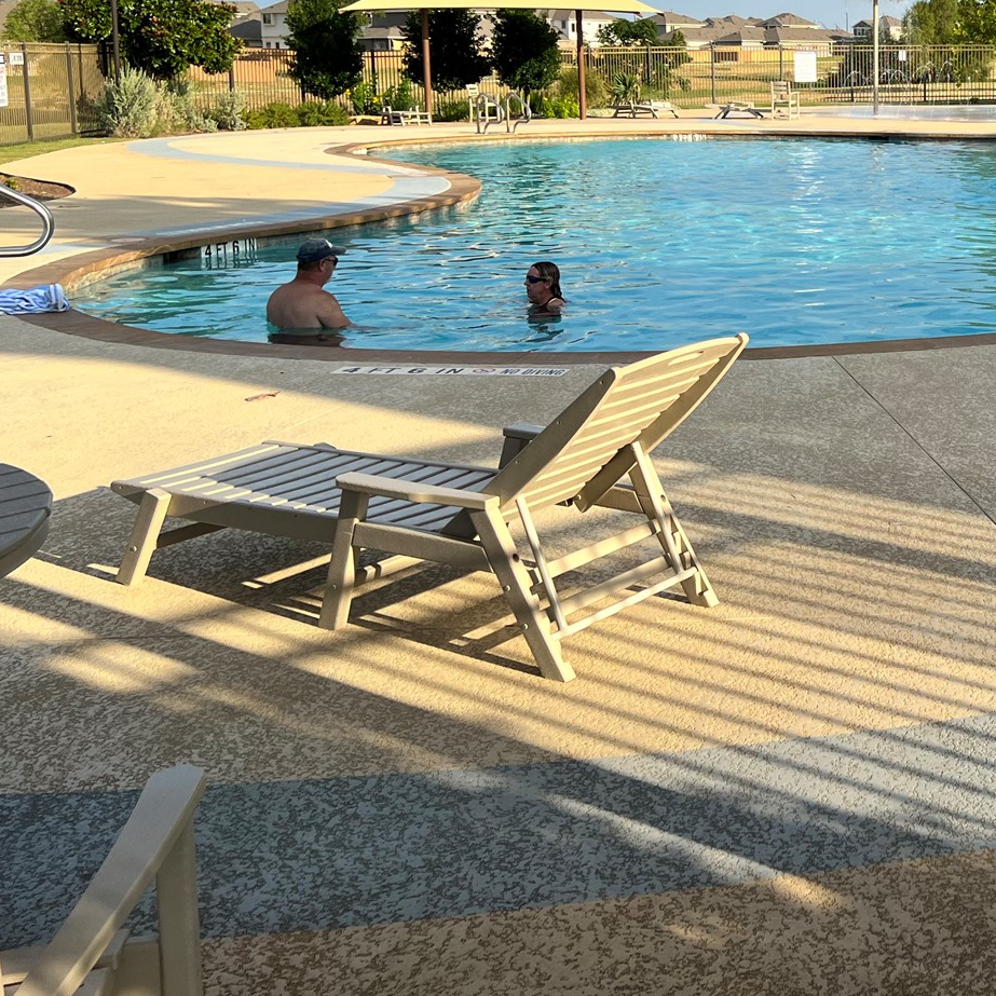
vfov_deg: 32.9
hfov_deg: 31.4
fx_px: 1660
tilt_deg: -5.4
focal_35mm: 51
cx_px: 943
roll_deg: +0.5
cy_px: 274
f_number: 1.5
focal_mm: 5.7
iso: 50
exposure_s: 1/3257
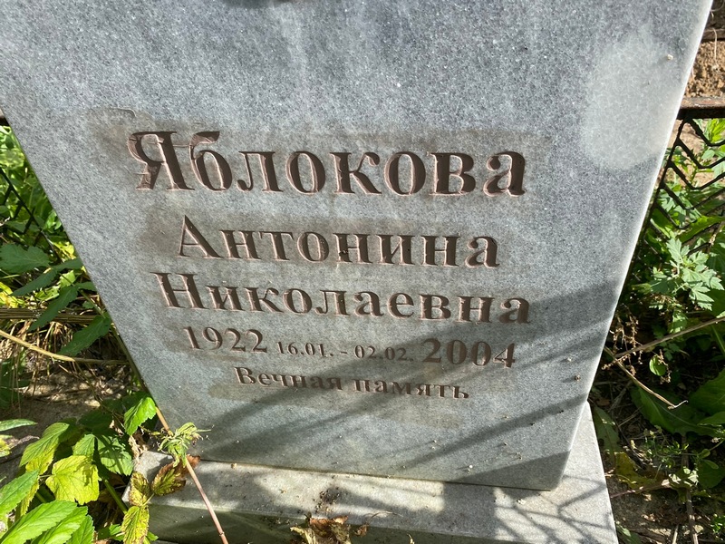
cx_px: 362
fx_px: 545
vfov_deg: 53.1
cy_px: 272
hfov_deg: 67.3
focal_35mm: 26
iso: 32
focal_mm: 4.25
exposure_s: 1/1103
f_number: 1.8
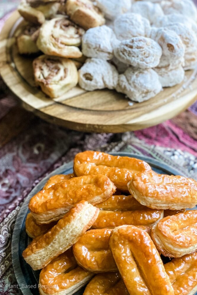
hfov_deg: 24.6
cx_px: 105
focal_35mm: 55
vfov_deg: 36.3
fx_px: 452
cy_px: 149
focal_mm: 6
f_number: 2
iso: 250
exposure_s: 1/120
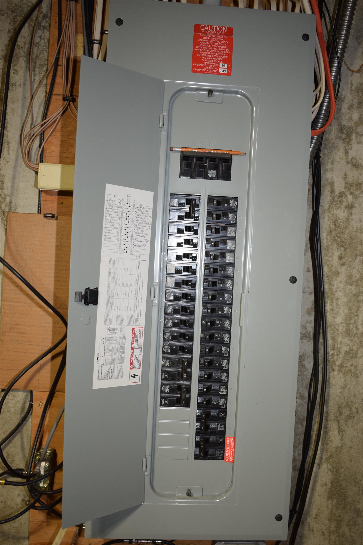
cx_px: 182
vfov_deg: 49.6
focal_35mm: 39
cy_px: 272
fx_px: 590
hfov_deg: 34.2
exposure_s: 1/60
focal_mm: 26
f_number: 4
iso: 800
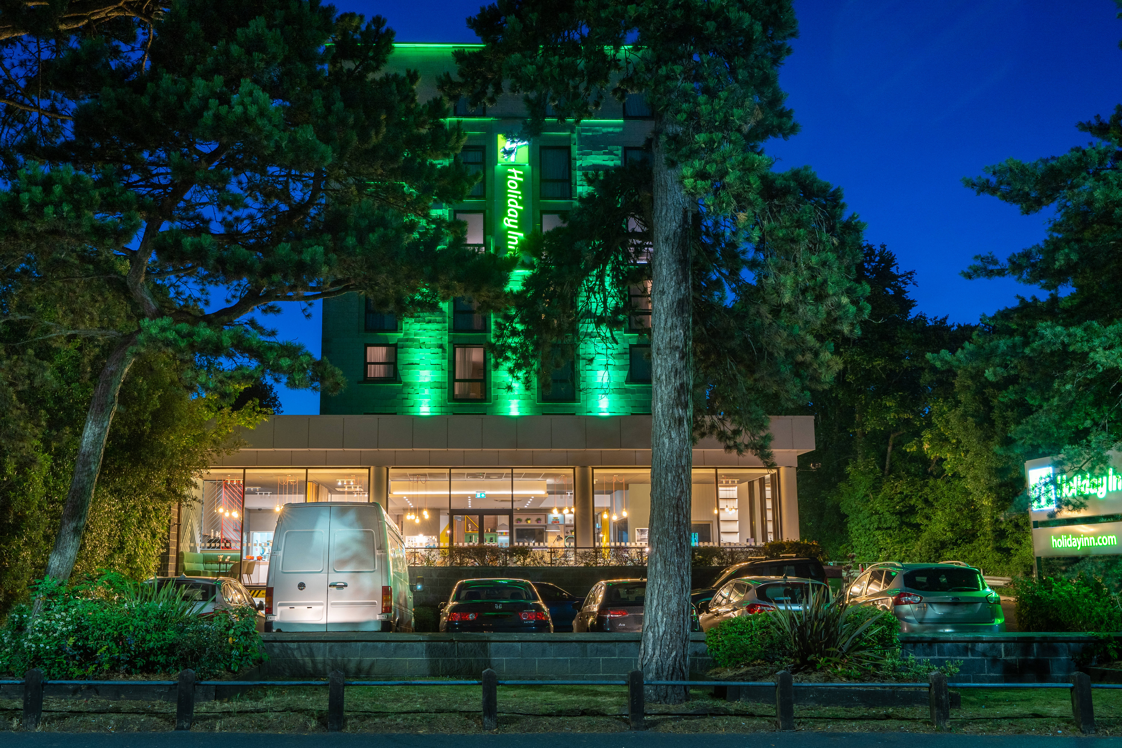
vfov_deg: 42.3
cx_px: 561
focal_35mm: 31
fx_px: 966
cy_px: 374
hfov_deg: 60.3
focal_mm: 31
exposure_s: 2
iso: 200
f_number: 10
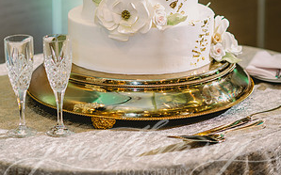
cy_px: -26
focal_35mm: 131
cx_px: 140
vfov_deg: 9.9
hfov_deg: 16.0
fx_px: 1003
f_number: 2.5
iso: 400
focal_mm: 85
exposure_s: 1/80
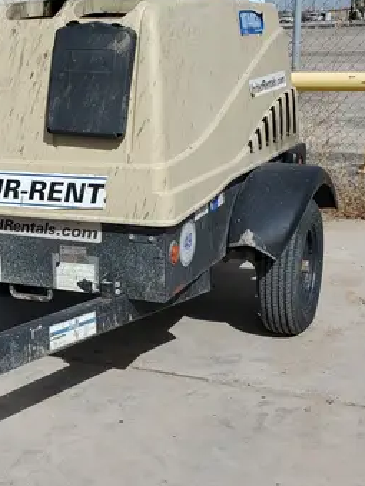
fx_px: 787
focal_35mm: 56
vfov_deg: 34.3
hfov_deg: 25.5
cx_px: 59
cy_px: 244
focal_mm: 4.3
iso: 50
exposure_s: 1/3160
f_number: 2.4
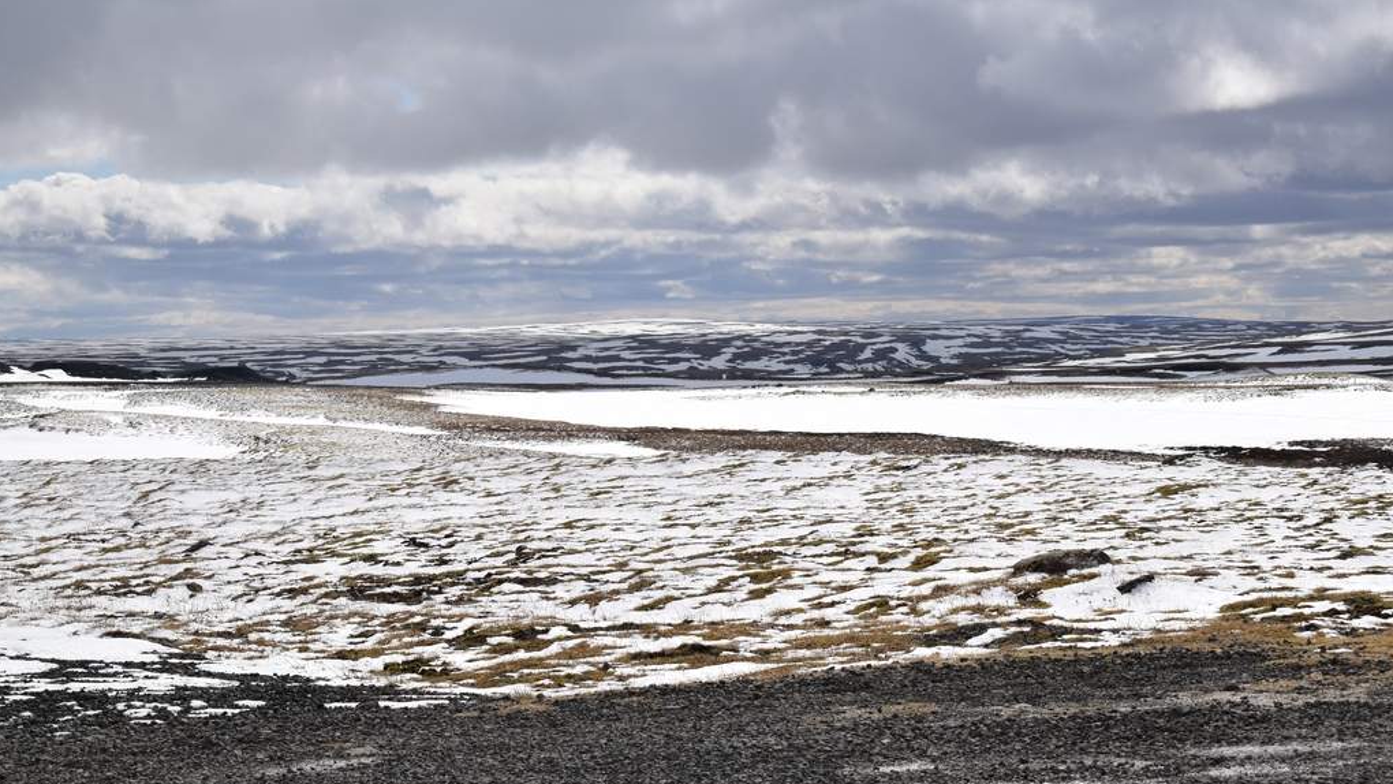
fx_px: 3029
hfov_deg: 25.9
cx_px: 695
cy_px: 397
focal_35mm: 82
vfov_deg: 14.7
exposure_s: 1/640
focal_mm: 52
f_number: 13
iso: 200
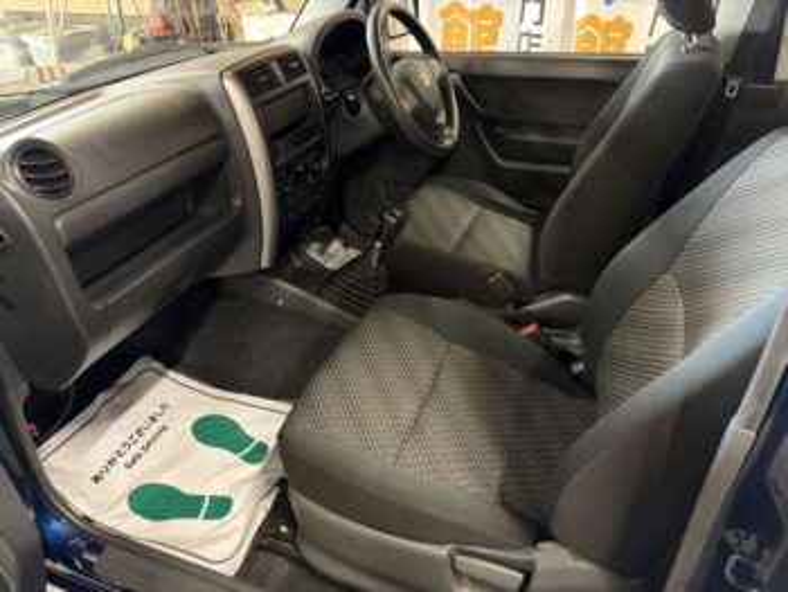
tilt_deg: -32.1
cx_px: 394
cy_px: 296
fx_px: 592
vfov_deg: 53.1
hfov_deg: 67.3
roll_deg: +0.7
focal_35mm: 26
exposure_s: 1/30
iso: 640
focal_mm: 5.96
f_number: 1.6
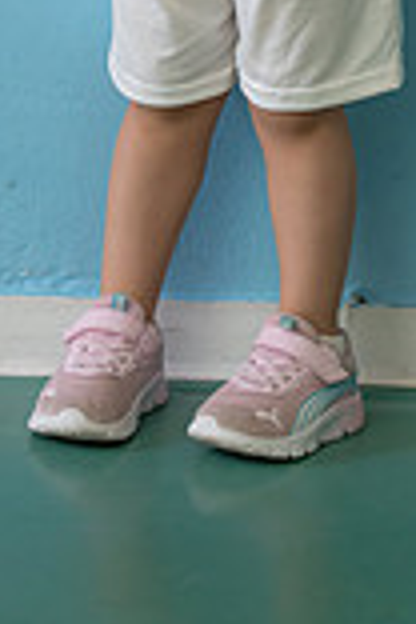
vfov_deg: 8.1
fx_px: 4350
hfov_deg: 5.5
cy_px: -264
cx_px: 208
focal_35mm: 251
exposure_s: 1/160
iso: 1600
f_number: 5.6
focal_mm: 87
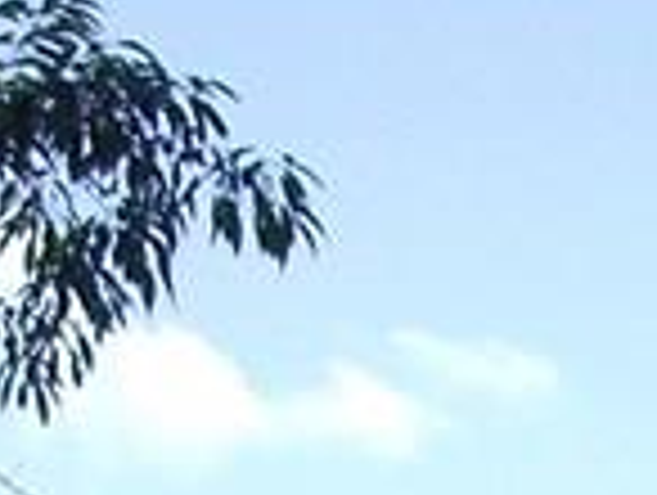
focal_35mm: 266
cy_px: 1688
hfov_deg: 7.0
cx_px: 1530
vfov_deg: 5.2
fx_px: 5057
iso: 64
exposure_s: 1/320
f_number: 4.3
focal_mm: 6.2
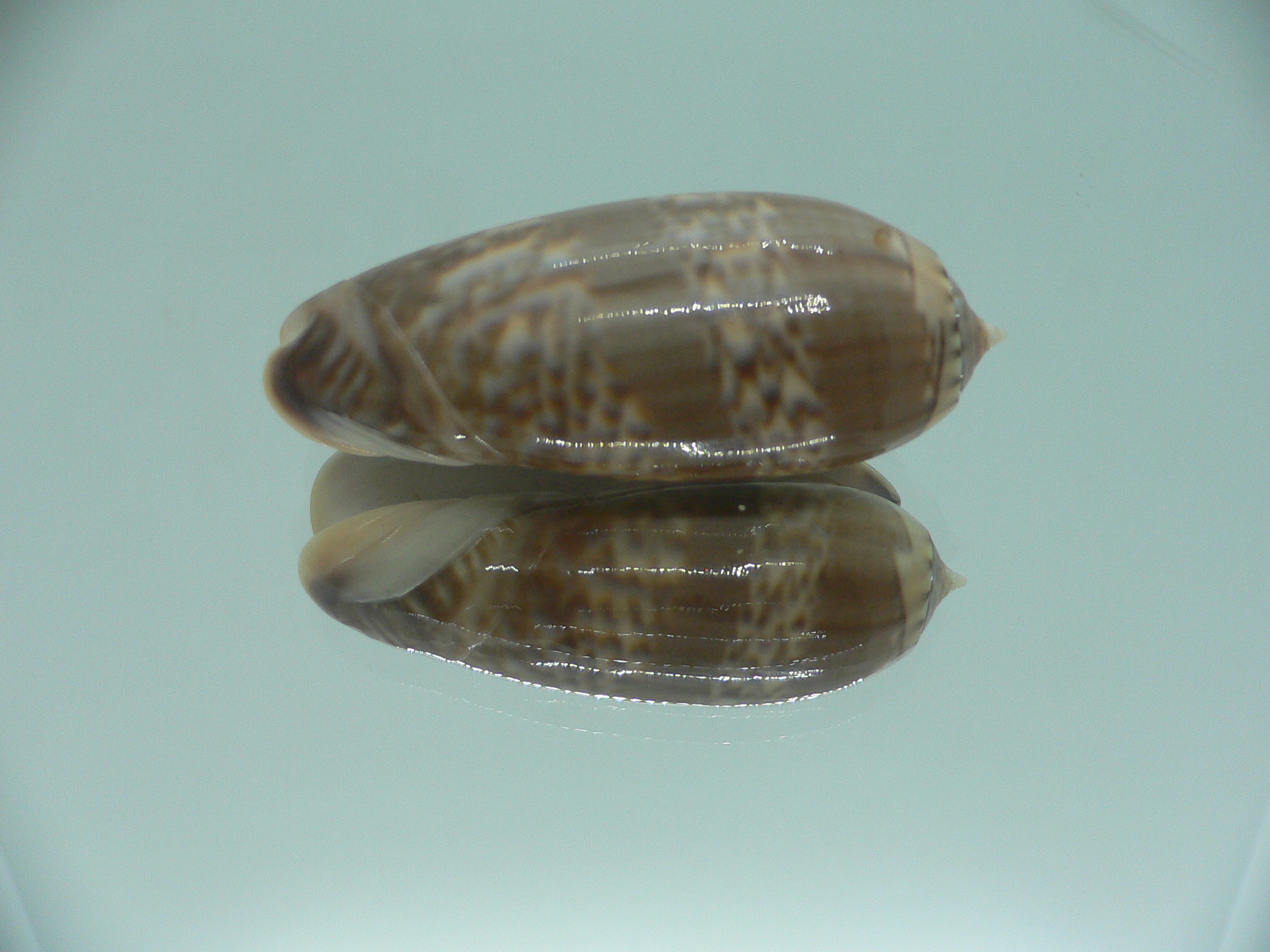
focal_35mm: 35
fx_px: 1284
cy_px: 476
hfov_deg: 52.6
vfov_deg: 40.7
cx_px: 635
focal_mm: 4.6
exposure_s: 1/60
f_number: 2.8
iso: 100
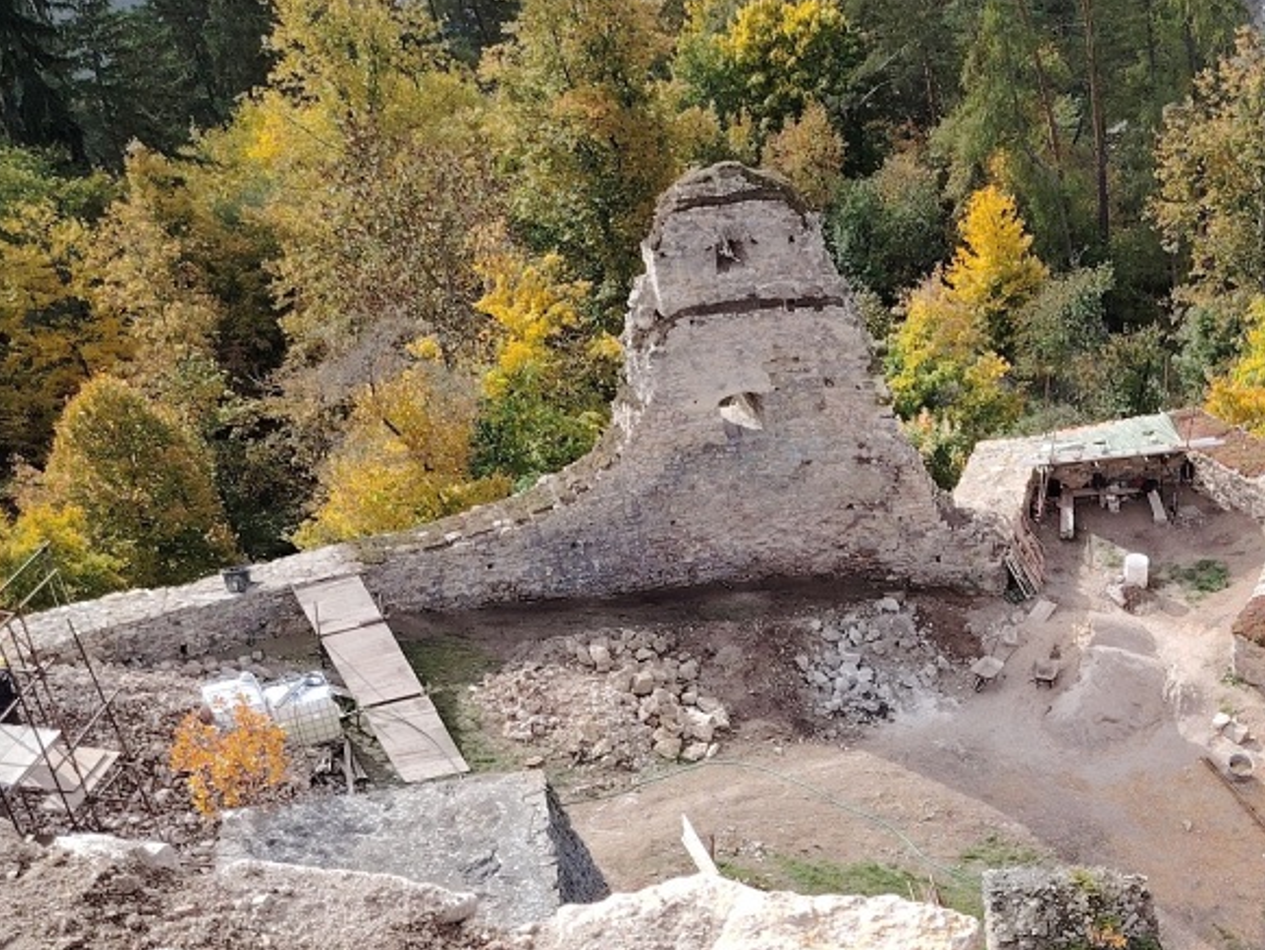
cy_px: 928
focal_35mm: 64
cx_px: 1285
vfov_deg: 22.2
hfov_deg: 28.3
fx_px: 2339
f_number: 1.75
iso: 100
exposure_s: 1/531
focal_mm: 5.25
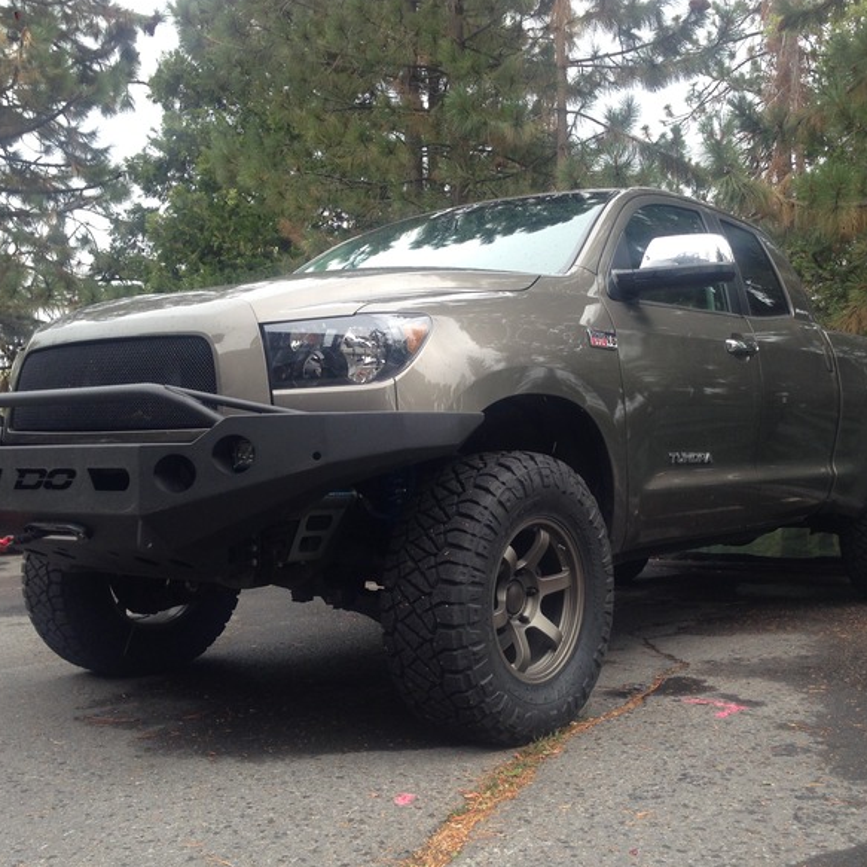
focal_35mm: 40
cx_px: 476
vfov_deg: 41.9
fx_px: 1133
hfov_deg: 41.8
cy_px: 436
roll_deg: +2.4
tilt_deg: -1.6
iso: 50
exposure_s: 1/310
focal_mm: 4.12
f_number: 2.4
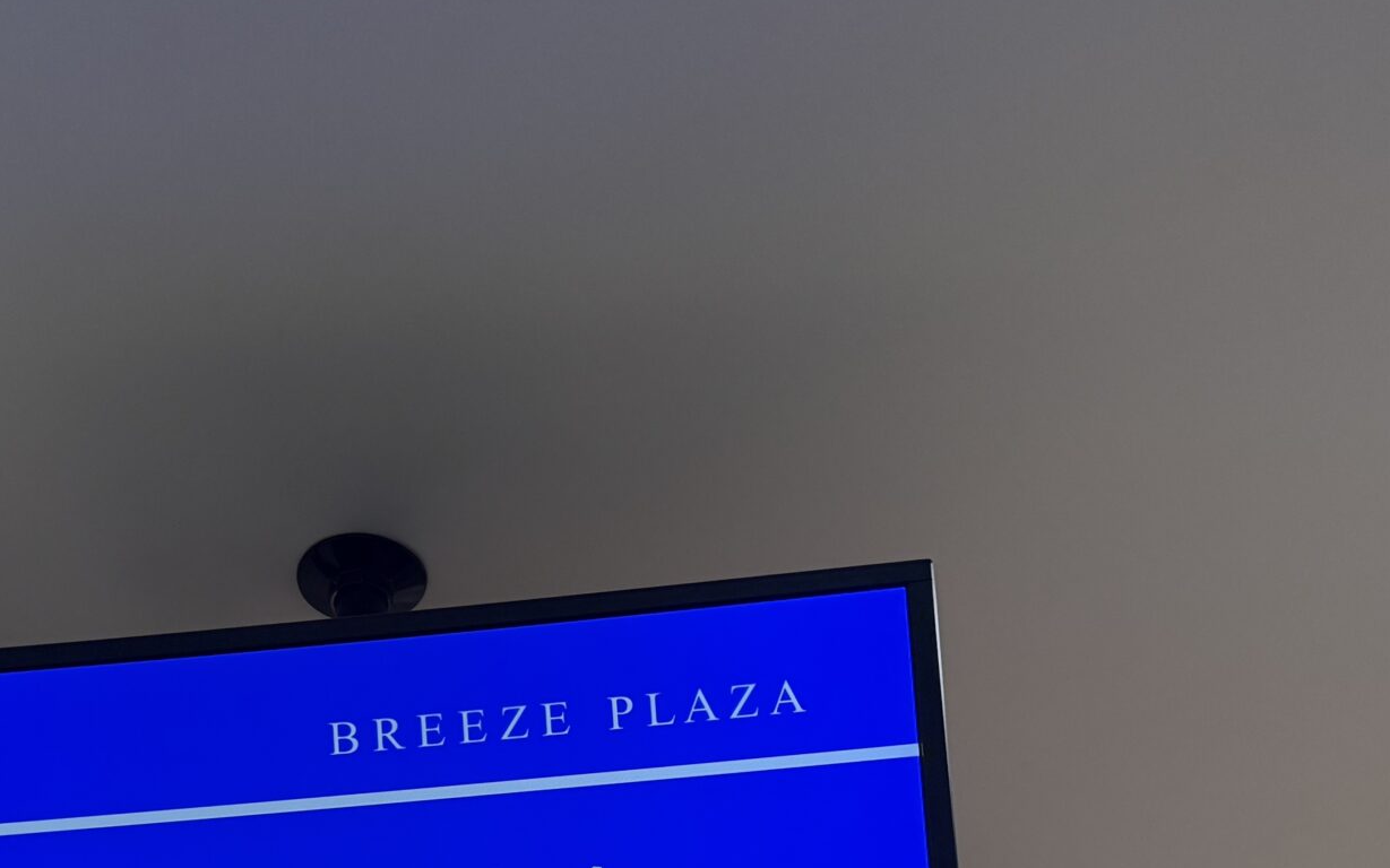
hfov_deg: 37.9
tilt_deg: +27.3
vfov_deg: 22.5
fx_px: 2008
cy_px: 1035
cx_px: 506
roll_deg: +0.1
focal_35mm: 53
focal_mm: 6.76
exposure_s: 1/120
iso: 200
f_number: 1.78
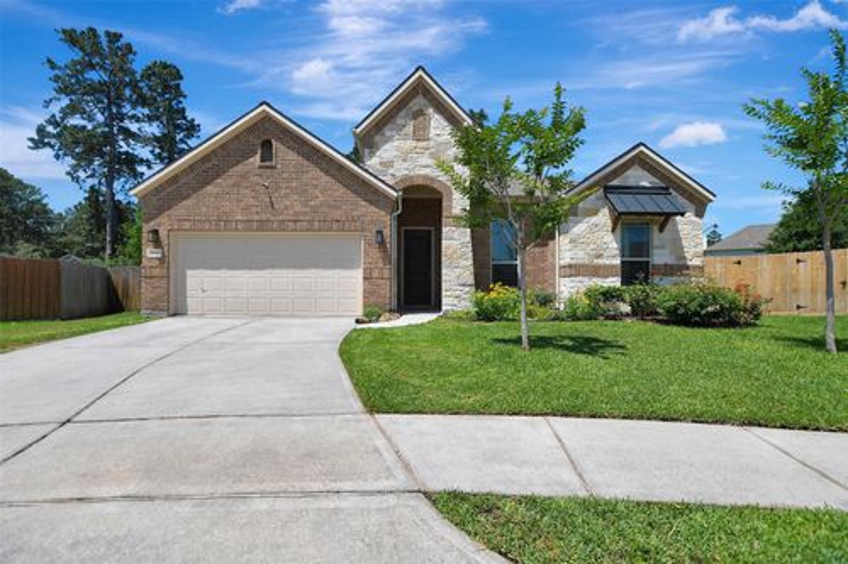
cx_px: 424
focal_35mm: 15
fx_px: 353
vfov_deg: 77.3
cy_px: 282
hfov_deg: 100.4
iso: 100
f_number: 4.5
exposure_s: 1/640
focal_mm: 10
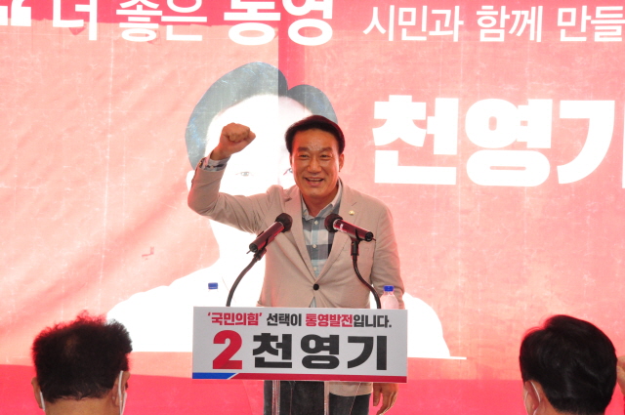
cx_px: 312
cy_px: 208
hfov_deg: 20.6
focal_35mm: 99
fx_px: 1717
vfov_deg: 13.8
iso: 2000
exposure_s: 1/200
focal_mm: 66
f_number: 5.3
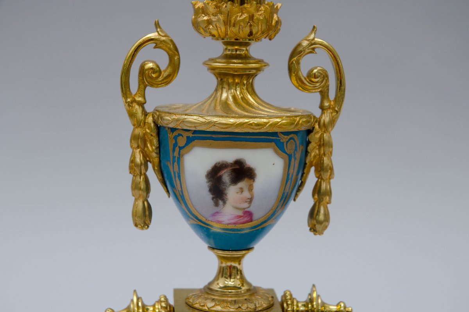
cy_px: 156
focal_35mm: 105
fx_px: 1368
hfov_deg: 19.5
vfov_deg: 13.0
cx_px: 234
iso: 200
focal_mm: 70
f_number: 8
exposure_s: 1/125
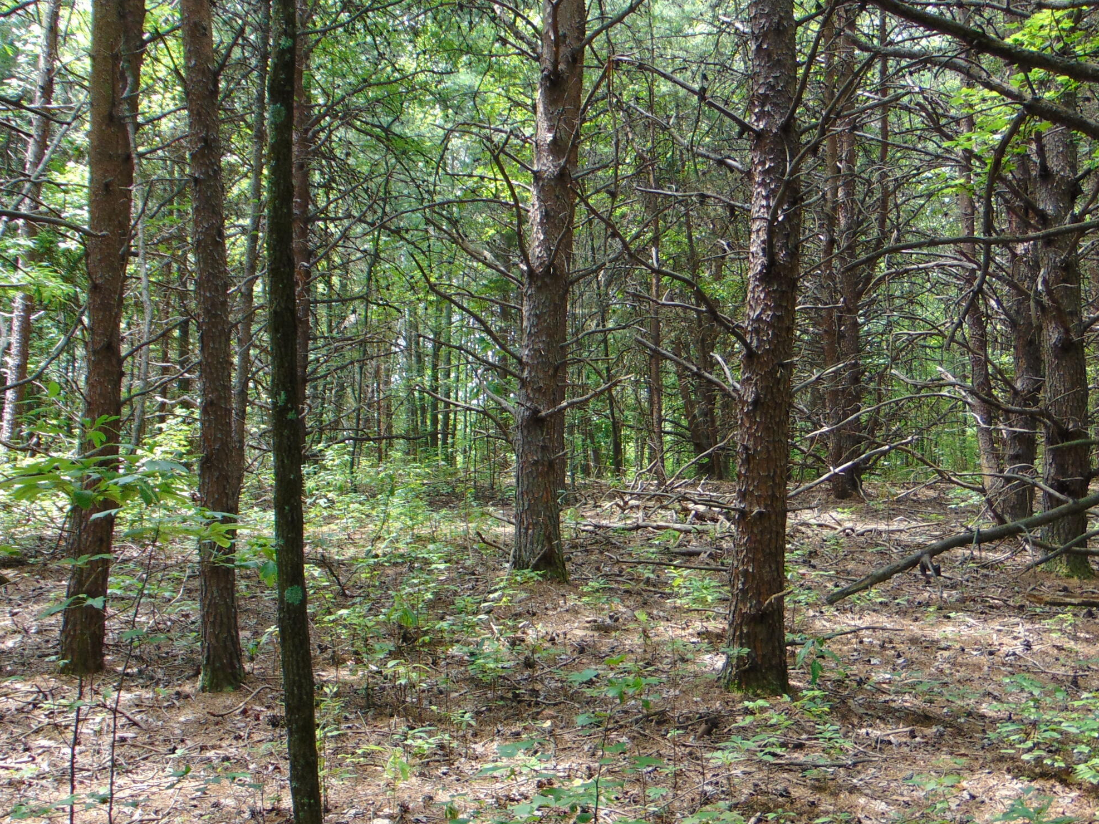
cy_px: 493
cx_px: 557
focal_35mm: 38
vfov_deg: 37.6
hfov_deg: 49.0
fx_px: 1206
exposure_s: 1/80
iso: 80
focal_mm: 4.5
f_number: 3
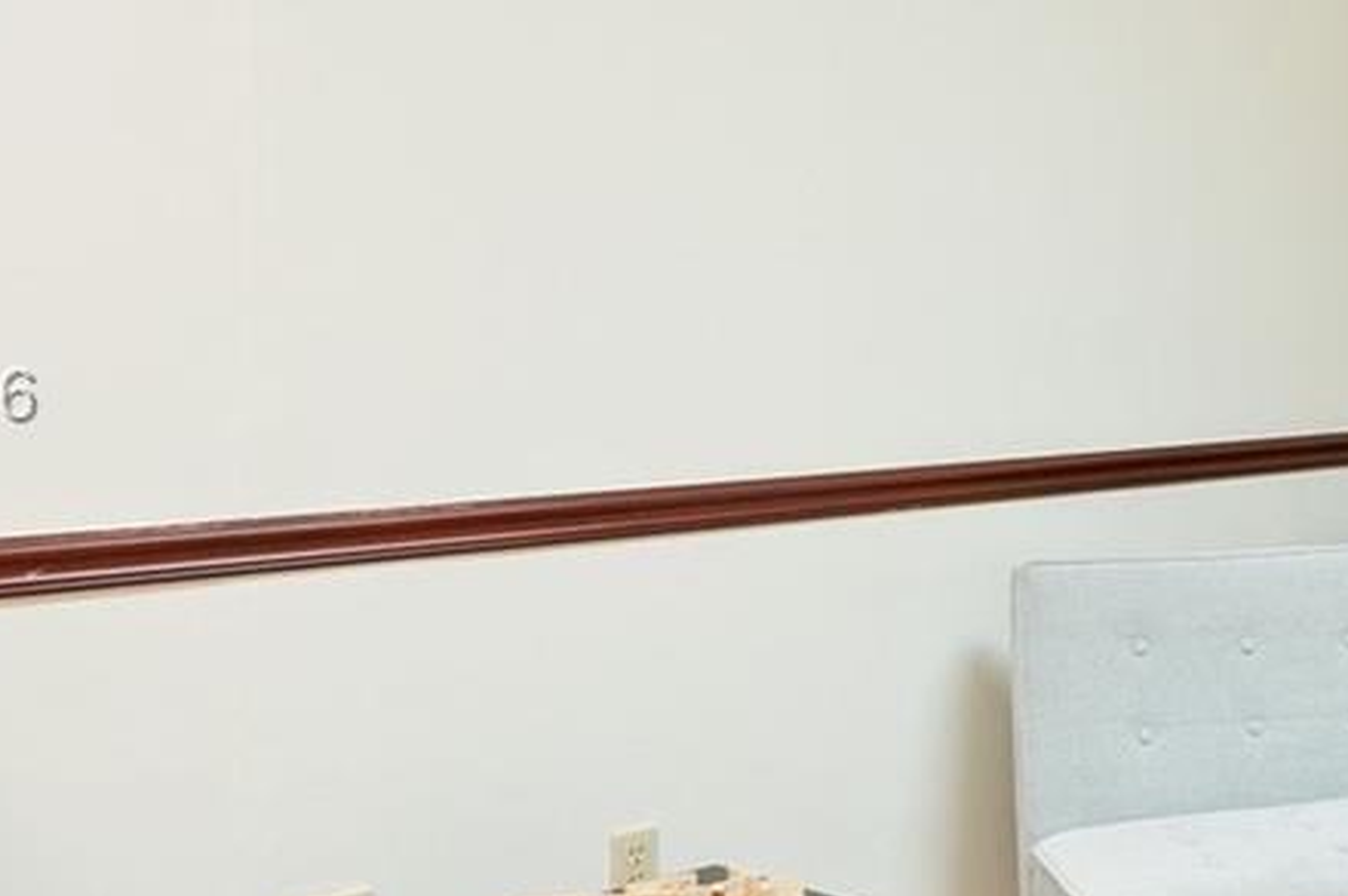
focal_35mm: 51
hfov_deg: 33.2
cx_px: 1535
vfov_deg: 26.4
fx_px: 1908
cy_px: 400
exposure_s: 1/1.67
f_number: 8
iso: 200
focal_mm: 14
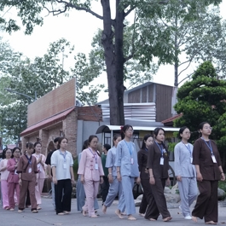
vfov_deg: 23.7
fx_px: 539
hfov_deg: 23.4
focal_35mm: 73
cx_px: 174
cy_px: 102
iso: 4000
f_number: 2.8
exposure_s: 1/250
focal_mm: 35
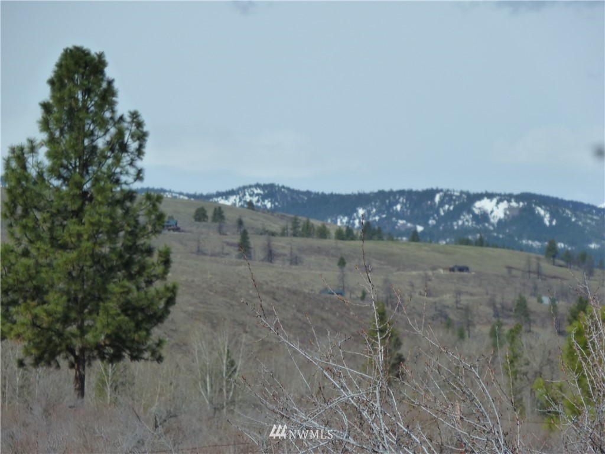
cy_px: 227
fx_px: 3059
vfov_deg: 8.5
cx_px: 302
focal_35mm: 175
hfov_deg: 11.3
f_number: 5.8
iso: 125
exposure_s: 1/500
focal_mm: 31.4
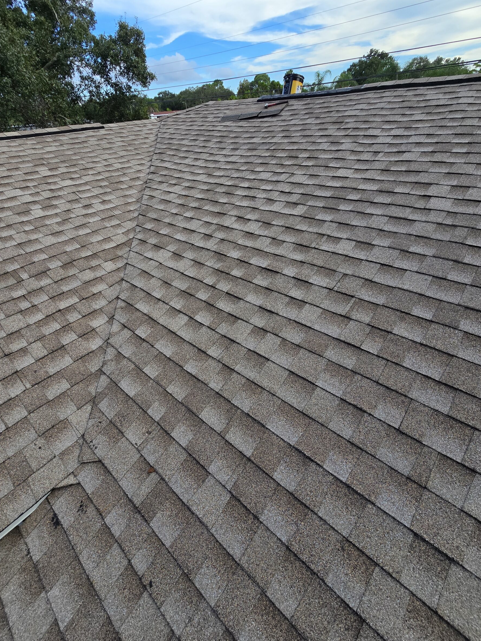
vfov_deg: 102.0
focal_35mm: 14
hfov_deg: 85.6
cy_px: 313
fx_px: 259
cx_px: 226
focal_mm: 2.2
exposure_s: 1/2000
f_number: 2.2
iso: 125
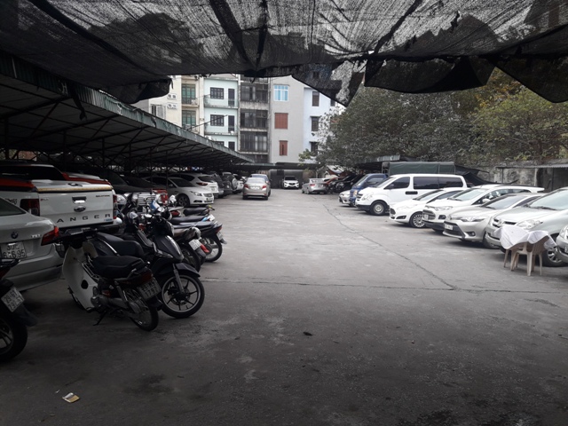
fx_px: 459
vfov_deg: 49.7
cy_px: 213
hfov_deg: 63.4
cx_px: 284
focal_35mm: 28
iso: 40
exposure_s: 1/200
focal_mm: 3.7
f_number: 1.9
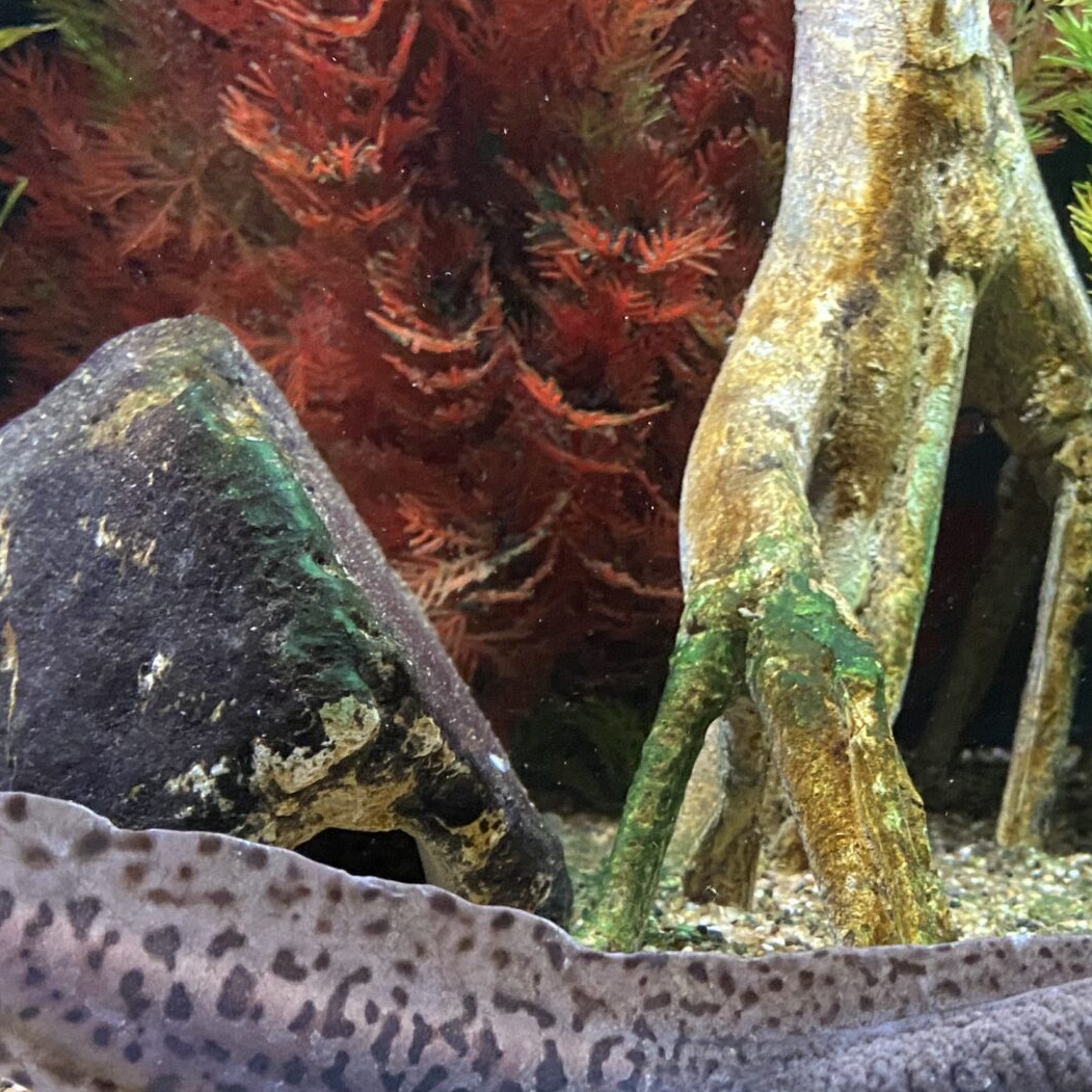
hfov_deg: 30.1
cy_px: 818
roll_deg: -0.5
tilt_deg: -13.4
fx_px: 1999
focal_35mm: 56
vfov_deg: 30.1
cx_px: 794
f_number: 1.8
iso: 500
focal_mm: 4.25
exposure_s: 1/54
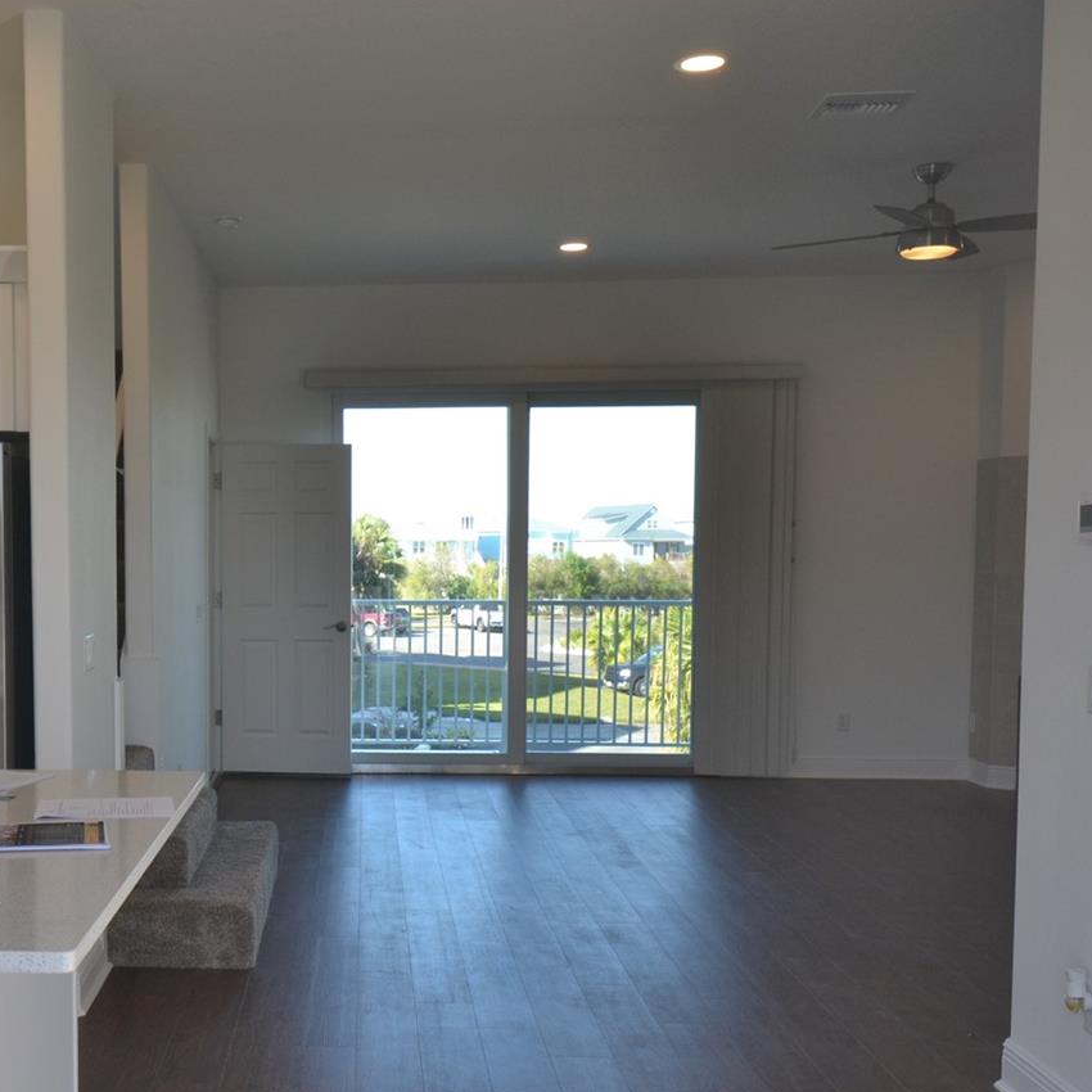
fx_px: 1456
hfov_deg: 39.9
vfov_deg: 40.9
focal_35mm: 41
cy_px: 651
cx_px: 258
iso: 280
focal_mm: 17
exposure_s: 1/125
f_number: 5.6
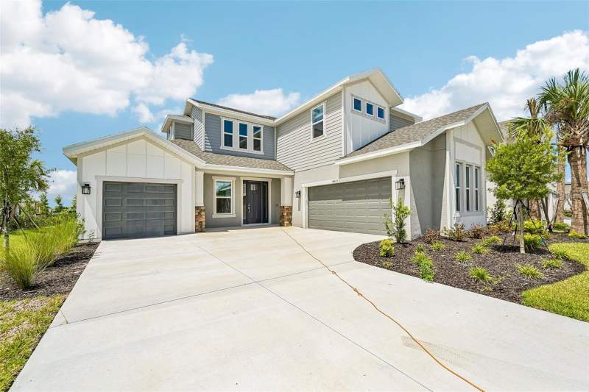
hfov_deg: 104.3
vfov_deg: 81.2
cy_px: 196
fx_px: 229
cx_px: 294
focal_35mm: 14
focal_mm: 14
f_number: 8
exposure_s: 1/2500
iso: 400
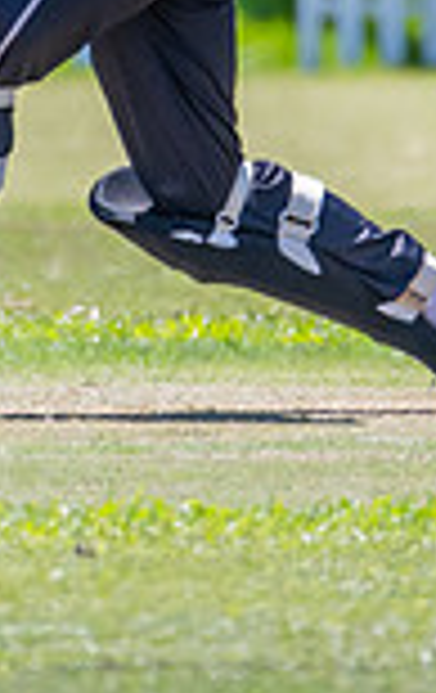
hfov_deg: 0.5
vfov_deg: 0.9
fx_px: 45526
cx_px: 162
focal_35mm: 2408
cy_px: -100
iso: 1250
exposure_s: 1/2000
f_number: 6.3
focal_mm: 600
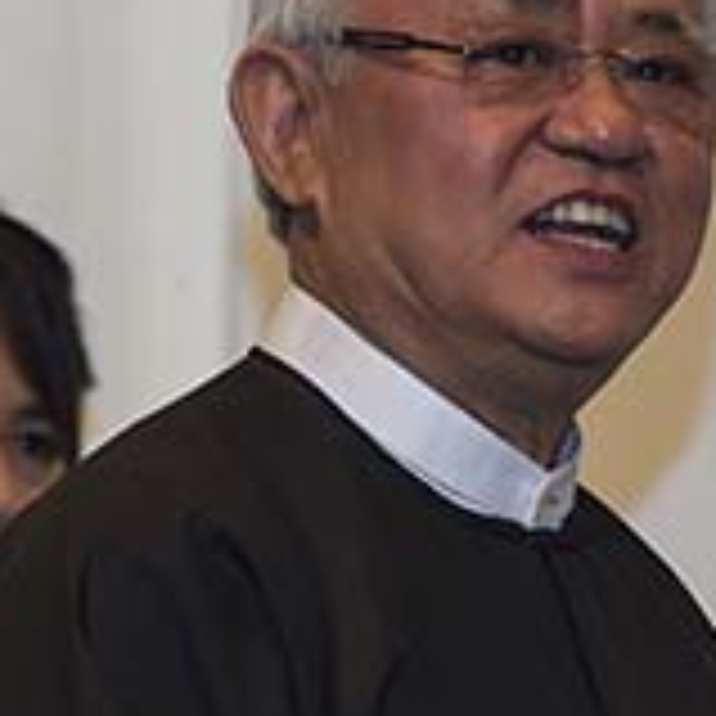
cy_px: 480
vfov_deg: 3.8
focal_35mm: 462
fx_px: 10811
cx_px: 1473
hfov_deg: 3.8
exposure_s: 1/100
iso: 450
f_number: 5
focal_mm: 90
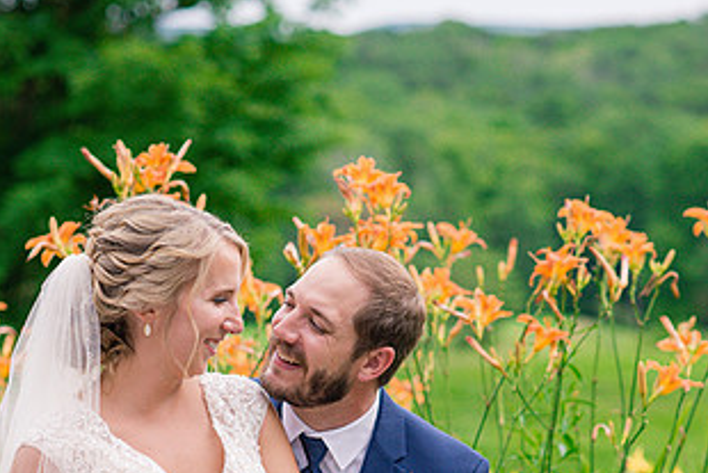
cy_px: 433
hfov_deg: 12.9
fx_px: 3128
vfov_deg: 8.6
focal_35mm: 159
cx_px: 402
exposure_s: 1/4000
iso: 500
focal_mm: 85
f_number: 2.8
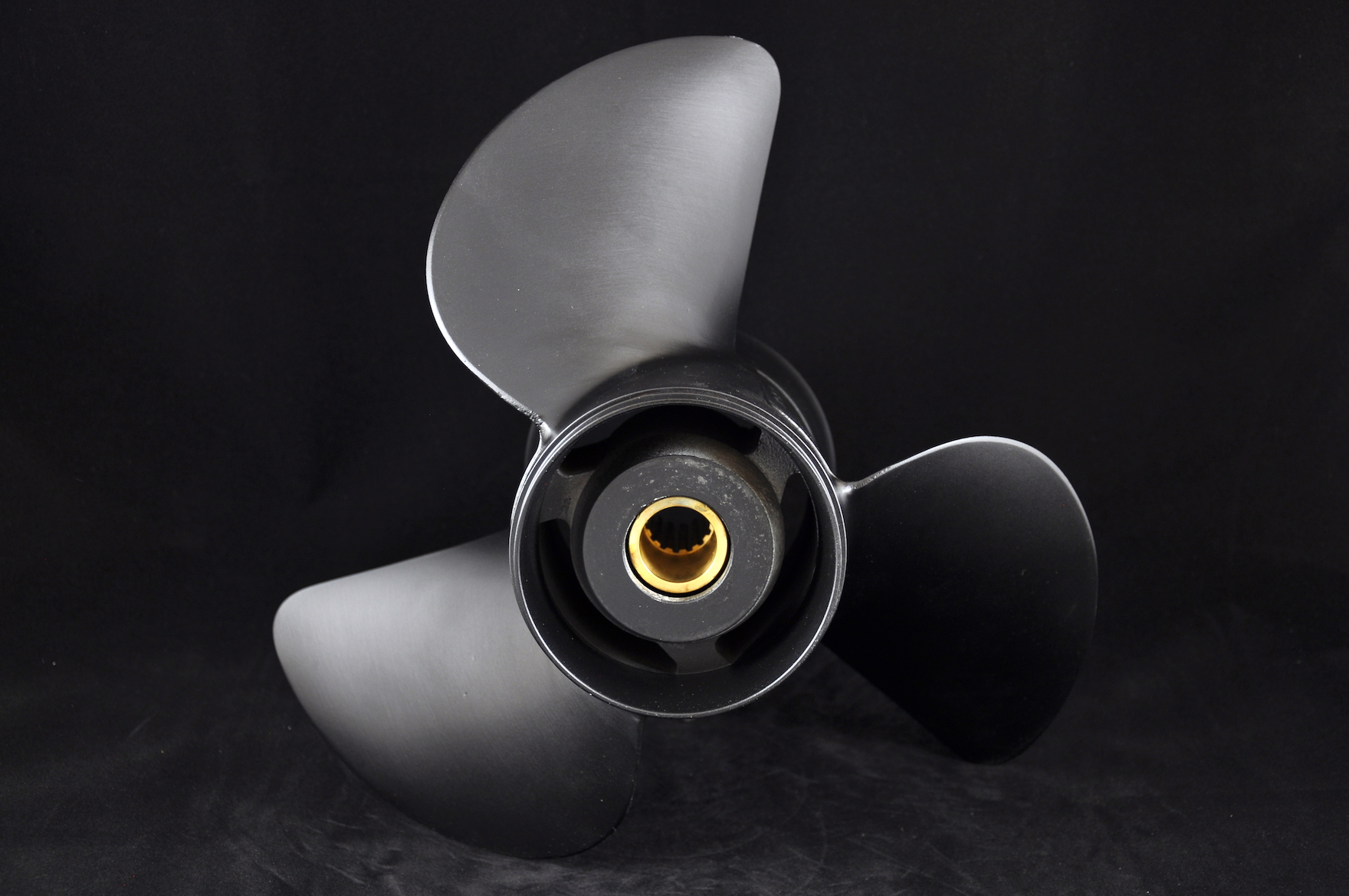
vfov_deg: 25.7
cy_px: 448
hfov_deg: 37.9
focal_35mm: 52
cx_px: 674
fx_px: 1965
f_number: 4.5
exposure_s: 1/6
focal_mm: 35
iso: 200
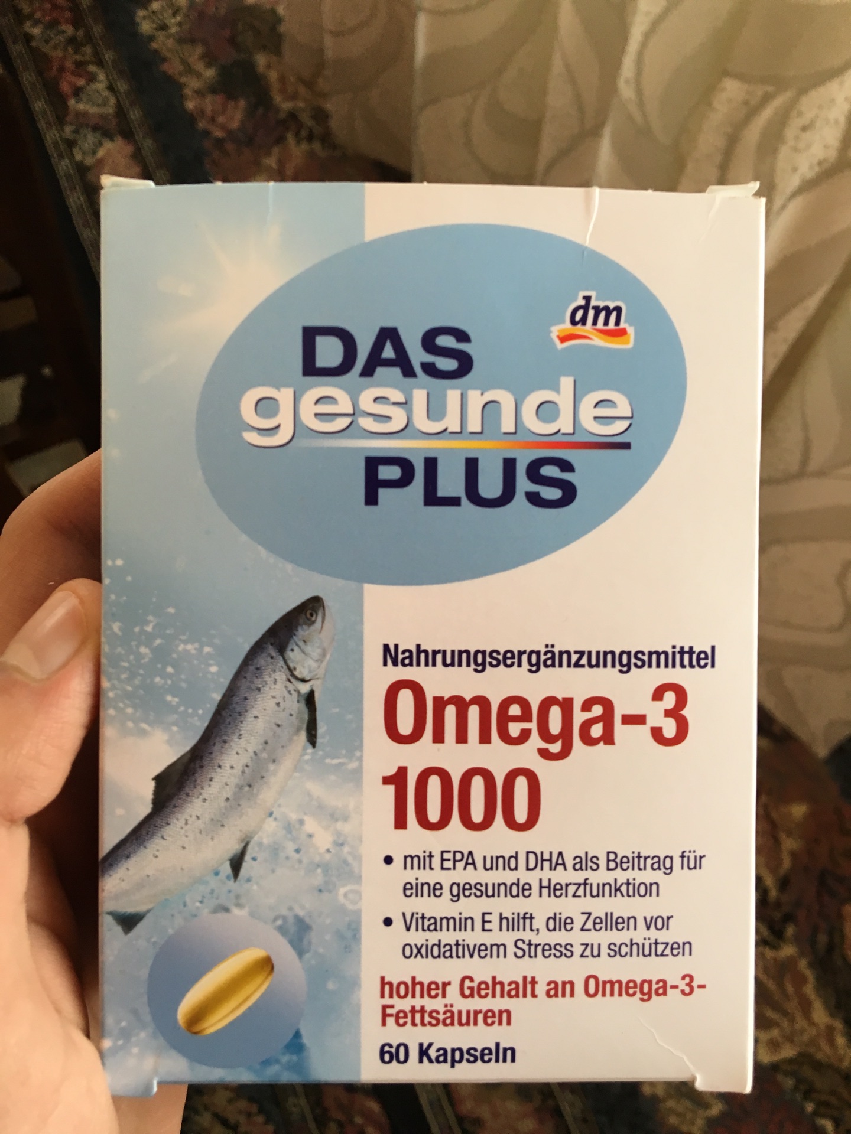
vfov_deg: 61.7
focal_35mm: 29
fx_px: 951
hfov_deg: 48.2
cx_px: 426
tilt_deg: -66.7
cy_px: 567
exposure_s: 1/33
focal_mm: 4.15
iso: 50
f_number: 2.2
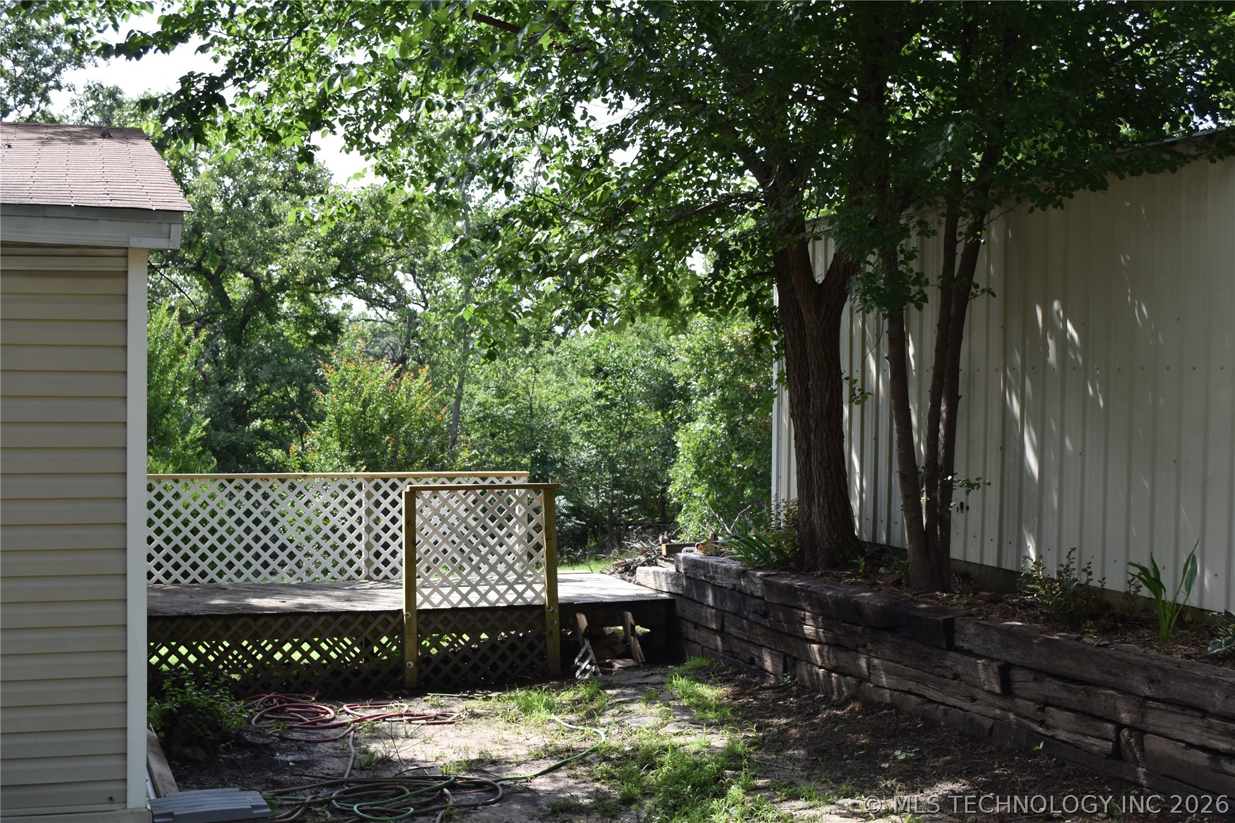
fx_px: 1749
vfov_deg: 26.5
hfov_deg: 38.9
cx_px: 618
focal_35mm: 51
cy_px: 412
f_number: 7.1
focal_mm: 34
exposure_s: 1/250
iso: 200
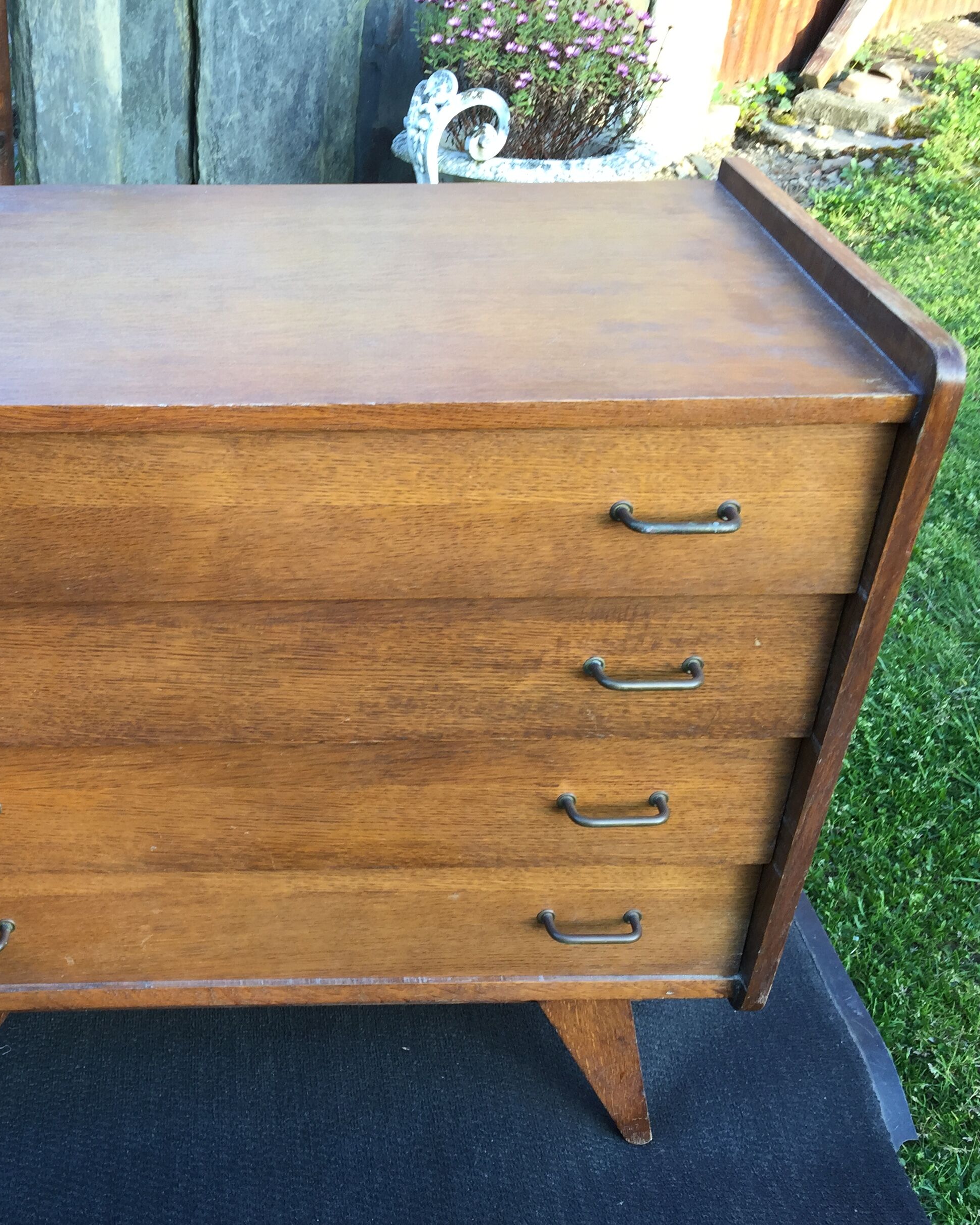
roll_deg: -0.7
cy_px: 616
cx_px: 214
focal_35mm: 38
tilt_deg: -34.3
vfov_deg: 47.9
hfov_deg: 37.9
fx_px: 1378
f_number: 2.2
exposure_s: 1/50
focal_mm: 4.15
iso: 32
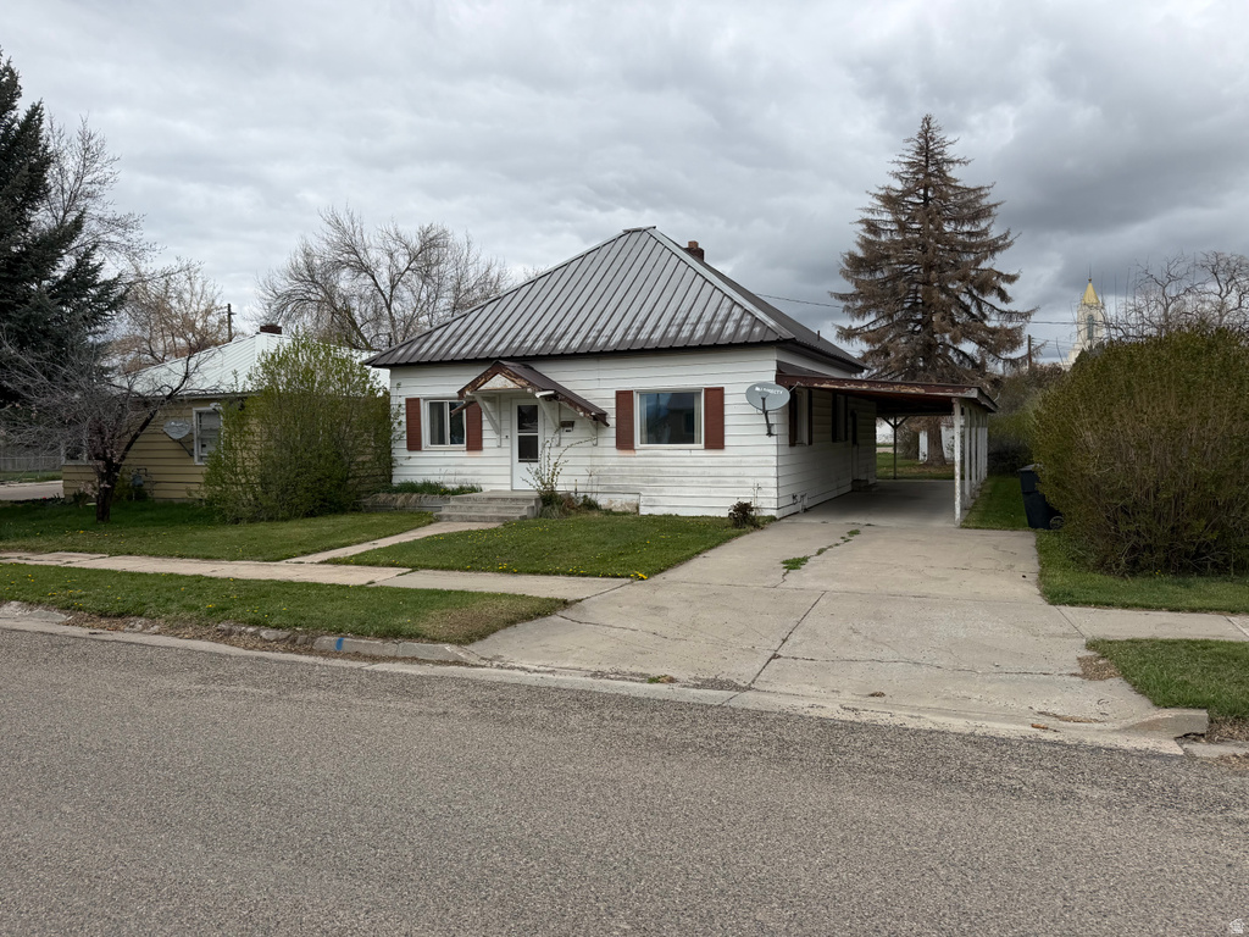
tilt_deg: -2.3
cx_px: 624
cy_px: 468
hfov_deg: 71.6
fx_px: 866
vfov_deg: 56.8
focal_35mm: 24
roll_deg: +1.4
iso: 80
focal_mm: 6.76
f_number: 1.78
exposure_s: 1/6711
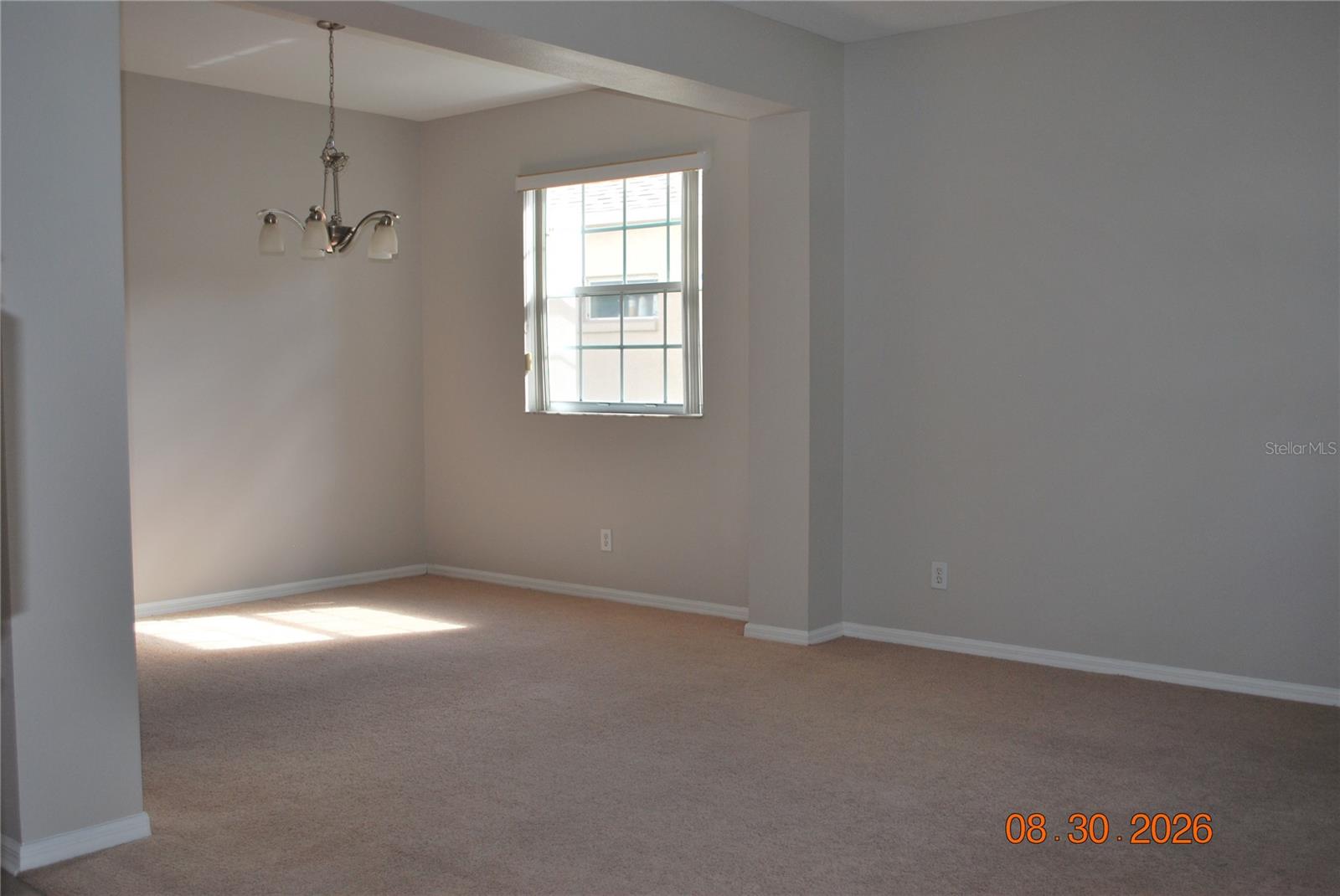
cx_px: 670
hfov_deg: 53.1
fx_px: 1341
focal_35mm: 36
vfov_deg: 36.9
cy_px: 448
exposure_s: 1/125
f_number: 4.2
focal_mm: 24
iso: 160
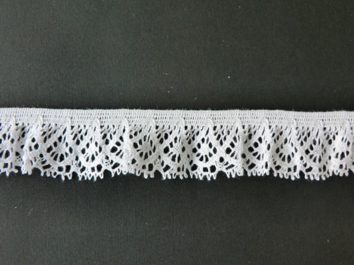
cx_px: 177
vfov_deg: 36.0
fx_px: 409
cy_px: 132
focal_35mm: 40
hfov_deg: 46.8
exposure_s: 1/60
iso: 100
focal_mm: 7.1
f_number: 3.8
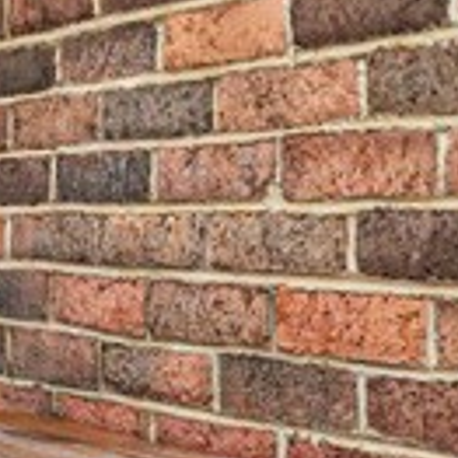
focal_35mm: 99
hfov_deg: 12.1
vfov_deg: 17.6
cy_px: 260
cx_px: -781
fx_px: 1482
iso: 5000
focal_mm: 14
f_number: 8
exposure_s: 1/160
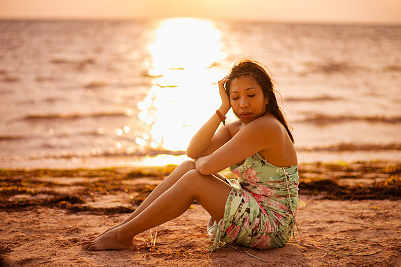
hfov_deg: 34.5
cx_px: 200
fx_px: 646
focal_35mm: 58
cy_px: 134
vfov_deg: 23.4
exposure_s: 1/2500
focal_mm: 58
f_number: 1.4
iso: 50
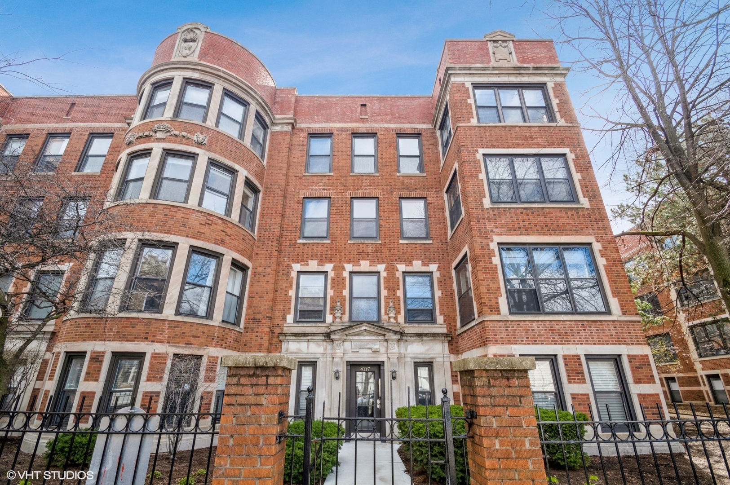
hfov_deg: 100.4
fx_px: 304
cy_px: 242
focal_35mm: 15
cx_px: 365
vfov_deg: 77.2
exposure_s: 1/80
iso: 100
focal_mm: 10
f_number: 11
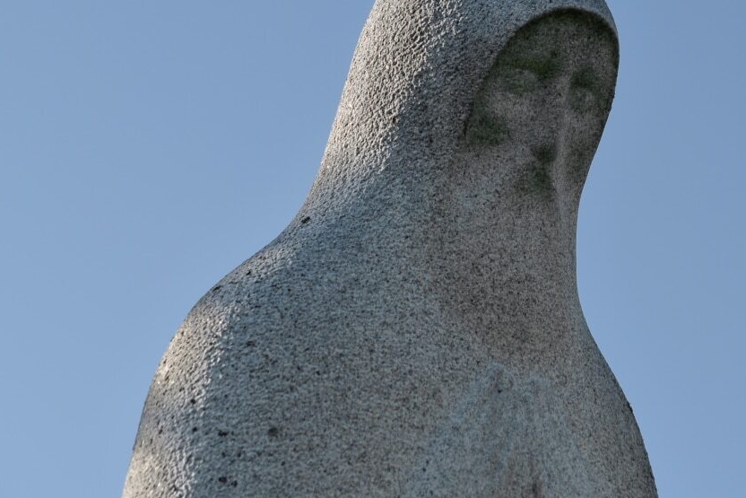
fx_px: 4394
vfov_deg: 6.5
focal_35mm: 212
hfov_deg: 9.7
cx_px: 521
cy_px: 172
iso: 125
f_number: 8
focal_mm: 98
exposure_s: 1/500
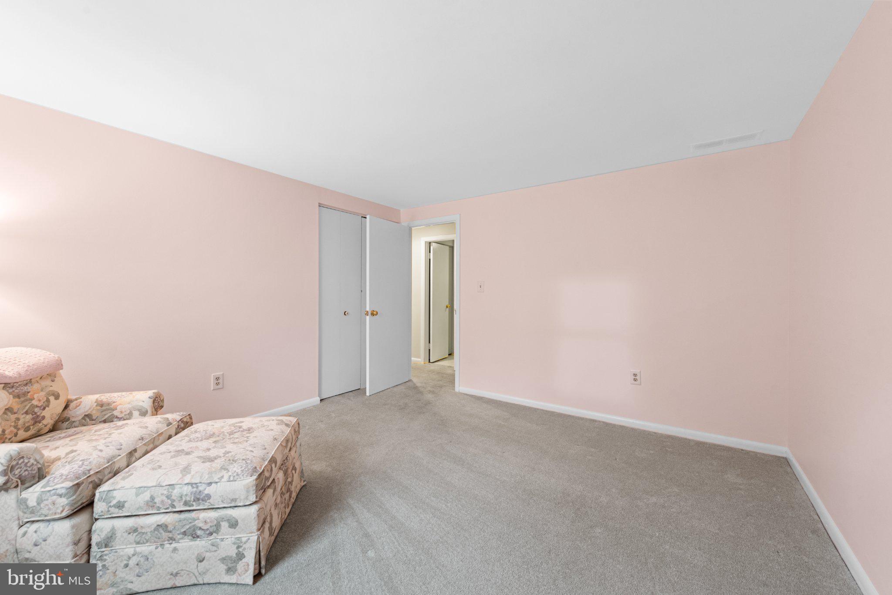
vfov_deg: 81.3
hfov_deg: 104.2
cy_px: 298
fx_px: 347
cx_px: 446
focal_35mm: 14
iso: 320
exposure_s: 1/1.25
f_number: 8
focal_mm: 14
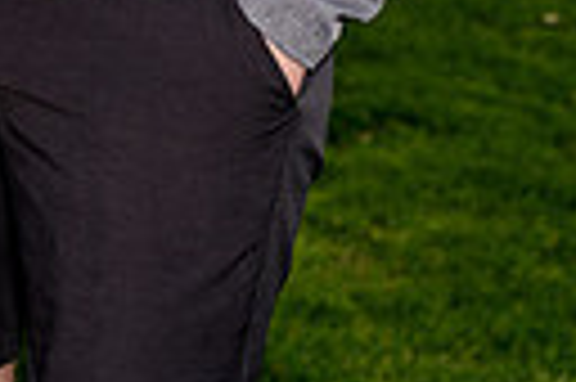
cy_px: -566
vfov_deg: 7.3
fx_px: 2812
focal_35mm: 176
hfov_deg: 11.6
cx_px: -27
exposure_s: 1/1000
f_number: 4
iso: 100
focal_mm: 50
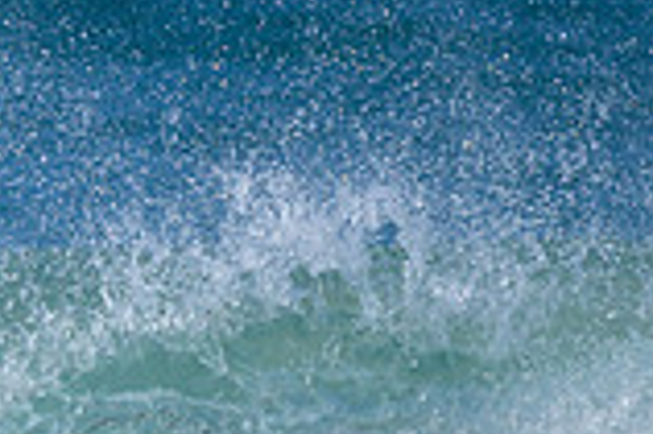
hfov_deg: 0.5
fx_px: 68620
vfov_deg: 0.4
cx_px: -116
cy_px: 655
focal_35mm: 3787
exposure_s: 1/2000
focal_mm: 800
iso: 400
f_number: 6.3
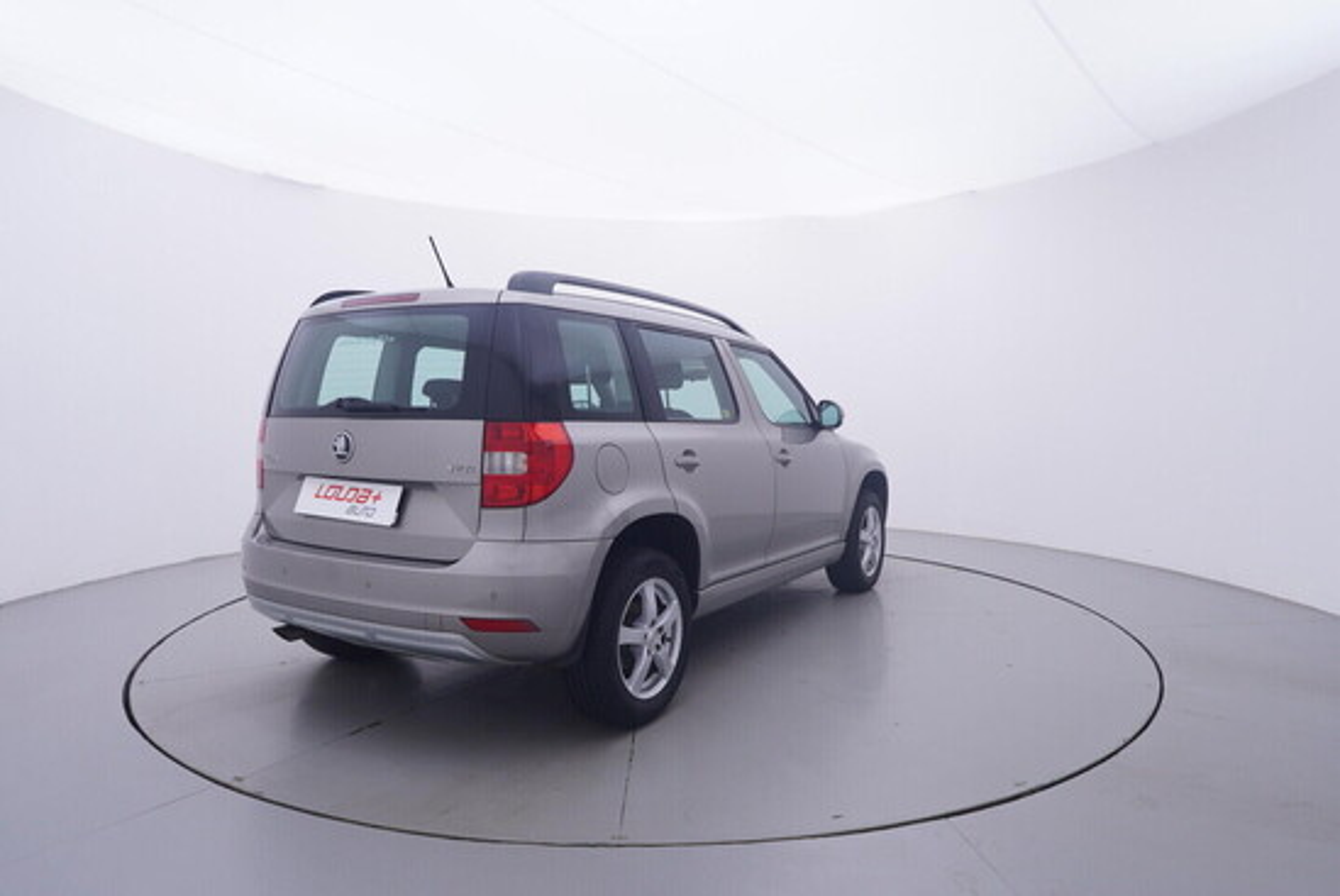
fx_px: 838
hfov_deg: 77.3
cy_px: 448
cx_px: 670
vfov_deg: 56.2
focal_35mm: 22
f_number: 5
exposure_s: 1/80
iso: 200
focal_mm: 15
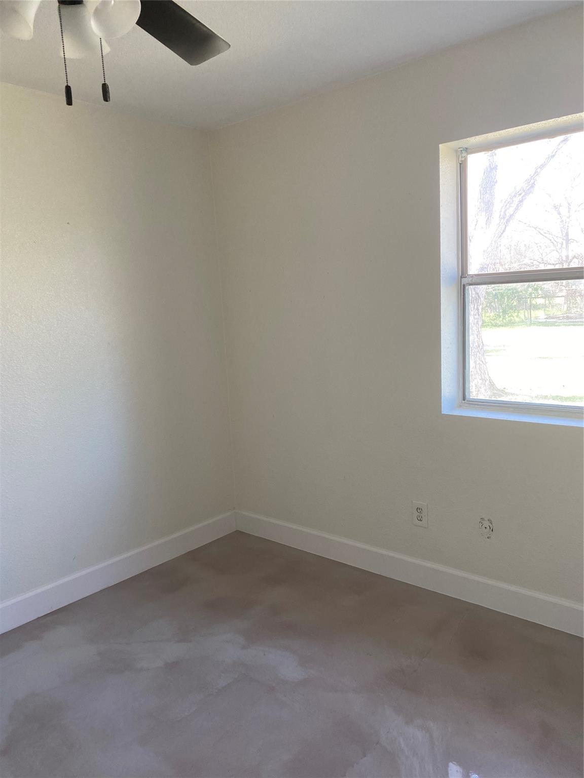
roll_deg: +3.6
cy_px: 389
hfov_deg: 53.1
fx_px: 585
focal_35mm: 26
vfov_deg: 67.3
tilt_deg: -8.9
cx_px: 292
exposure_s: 1/110
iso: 125
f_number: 1.8
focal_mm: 4.25
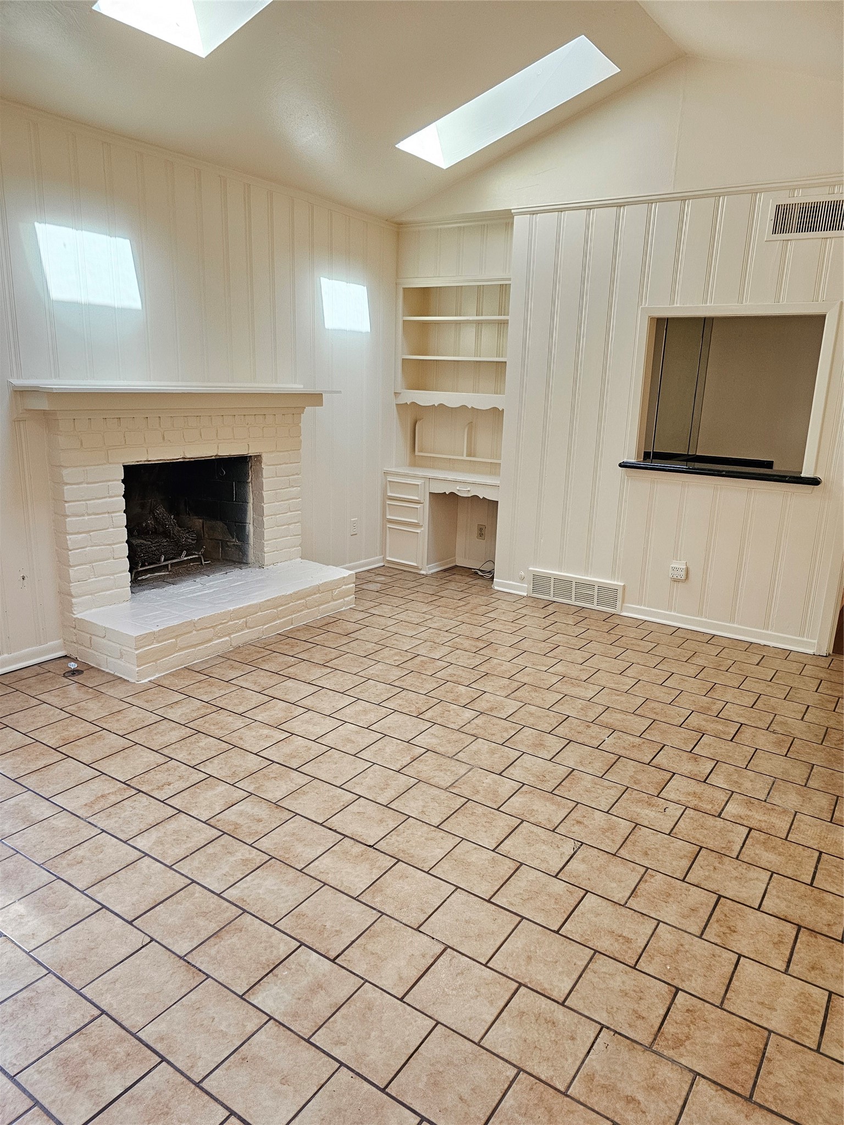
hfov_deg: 58.9
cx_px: 422
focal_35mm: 23
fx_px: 748
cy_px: 562
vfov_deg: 73.9
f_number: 1.7
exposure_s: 1/170
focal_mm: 6.3
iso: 500
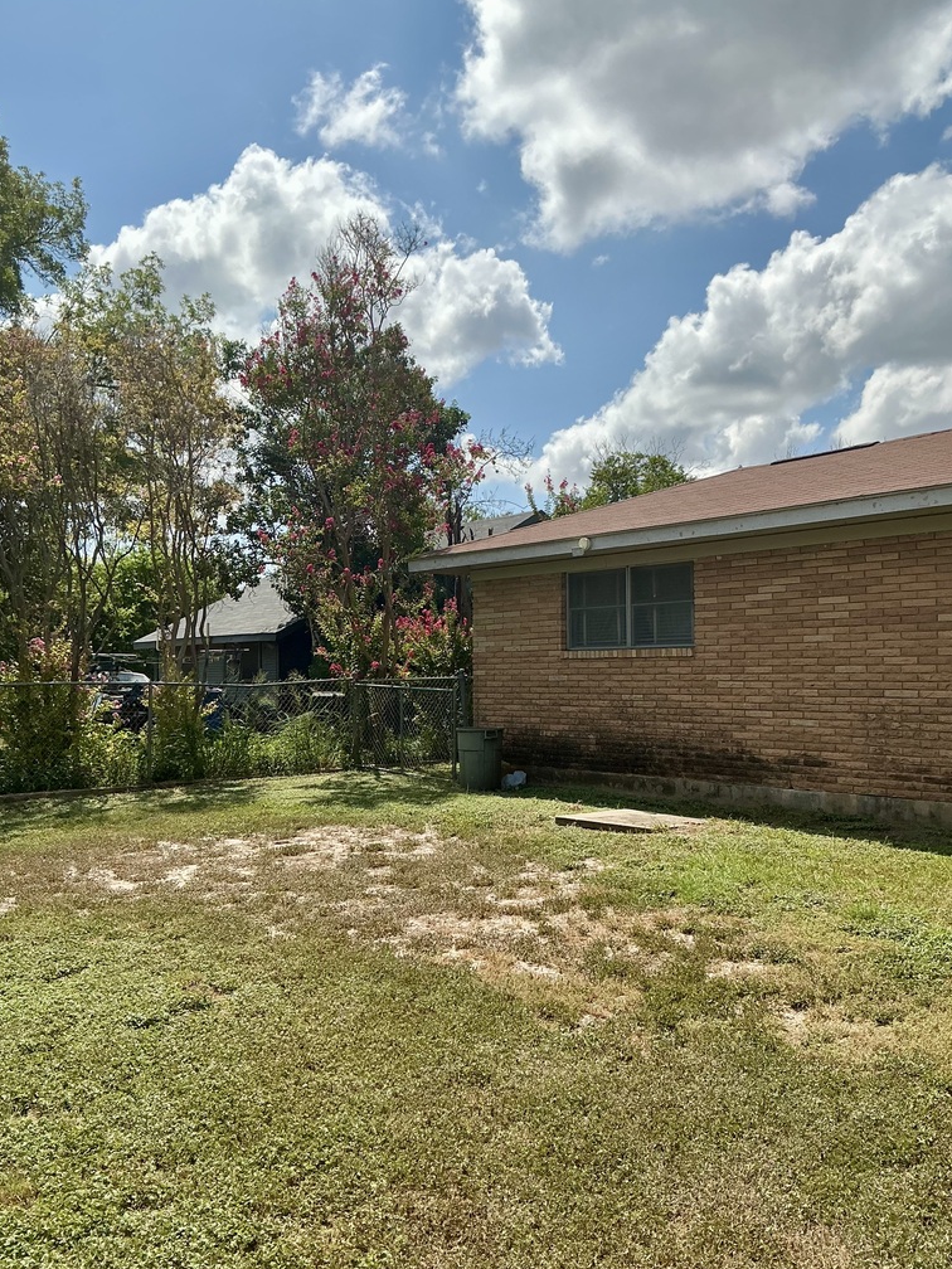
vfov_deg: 60.0
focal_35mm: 30
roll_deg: -0.7
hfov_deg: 46.8
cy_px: 631
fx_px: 1100
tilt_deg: +2.6
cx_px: 502
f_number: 1.8
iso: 25
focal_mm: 3
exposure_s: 1/3534
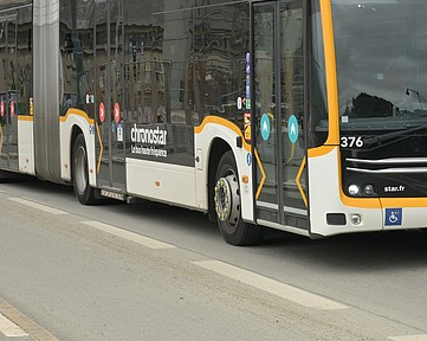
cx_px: 326
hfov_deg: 15.0
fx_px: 1616
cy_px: 33
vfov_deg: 11.9
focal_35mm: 128
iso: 500
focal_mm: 41
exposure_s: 1/500
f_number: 7.1
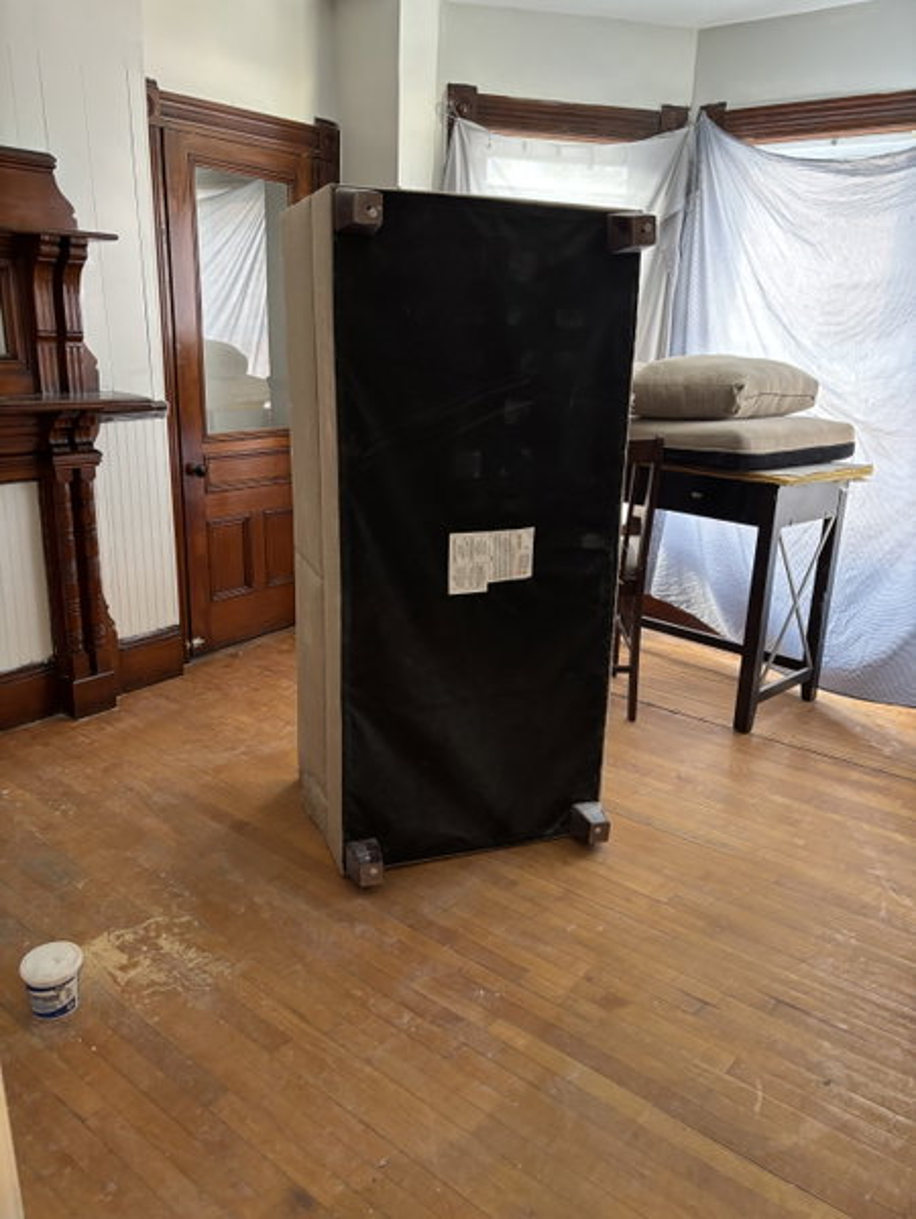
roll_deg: -2.5
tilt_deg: -17.0
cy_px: 610
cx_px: 458
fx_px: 916
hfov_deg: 53.1
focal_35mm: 26
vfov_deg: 67.3
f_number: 1.6
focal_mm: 5.96
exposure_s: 1/40
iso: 400
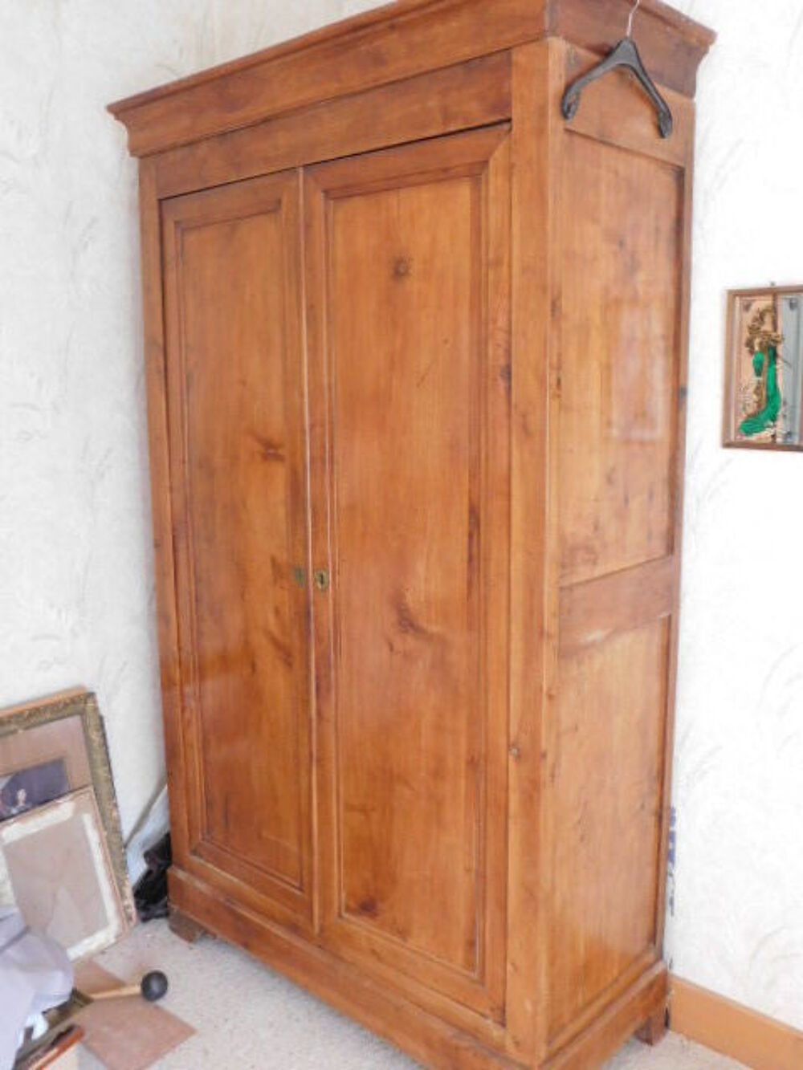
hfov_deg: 46.8
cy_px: 535
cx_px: 402
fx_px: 928
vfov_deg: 60.0
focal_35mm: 30
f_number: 3.2
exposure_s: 1/20
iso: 400
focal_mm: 5.3
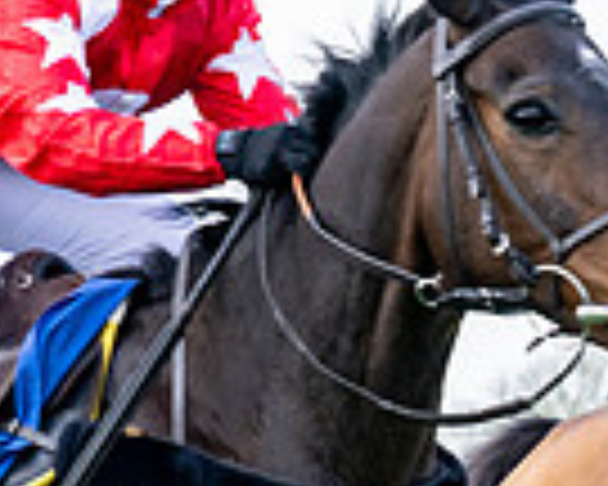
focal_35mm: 440
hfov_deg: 4.3
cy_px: 341
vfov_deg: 3.5
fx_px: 7918
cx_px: -748
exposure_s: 1/1600
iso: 400
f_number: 4
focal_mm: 70
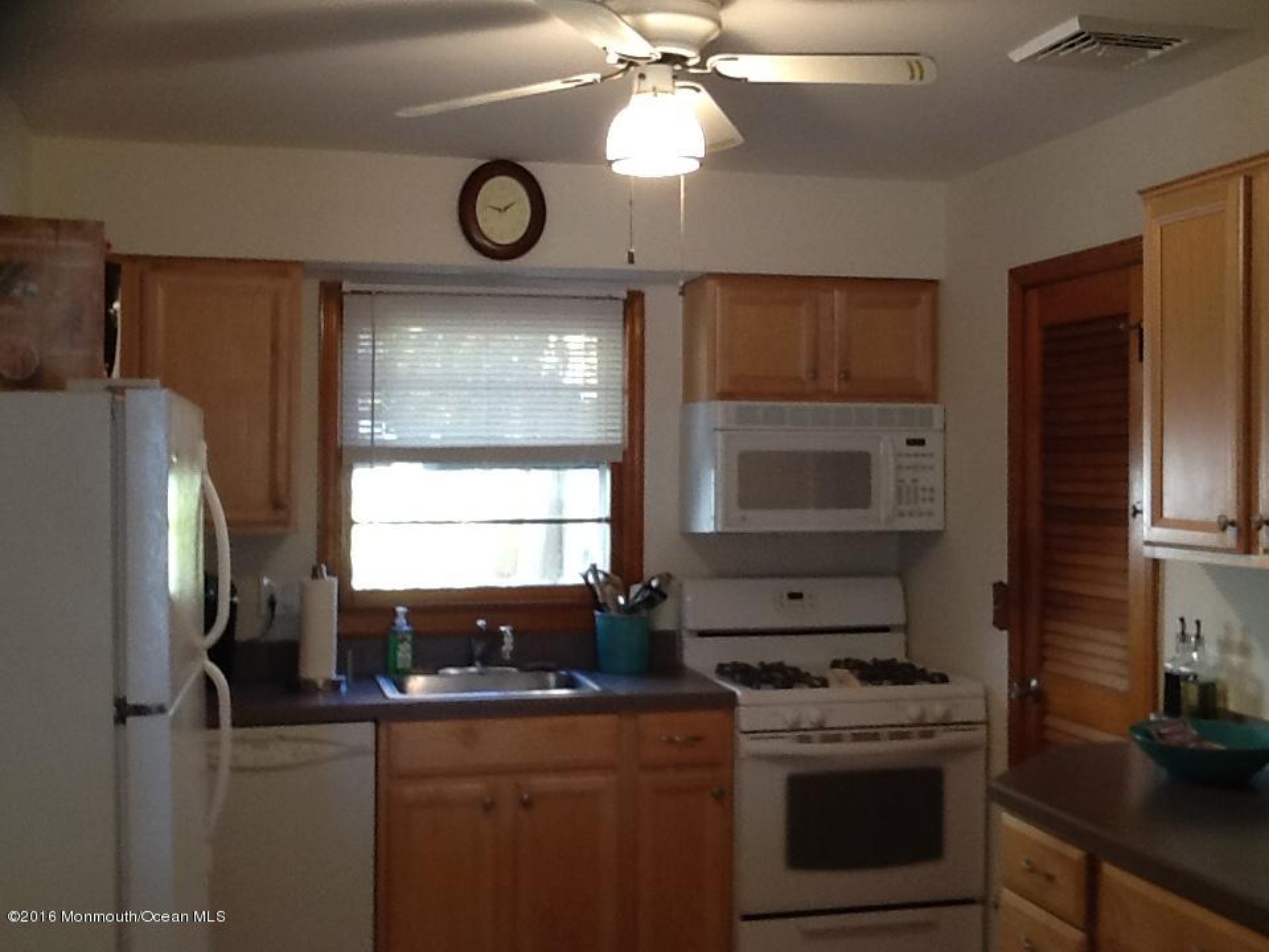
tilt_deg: +0.2
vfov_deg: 32.9
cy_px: 476
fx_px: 1613
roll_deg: +0.8
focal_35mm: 44
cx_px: 634
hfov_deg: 42.9
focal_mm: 2.03
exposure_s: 1/30
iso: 64
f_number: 2.4
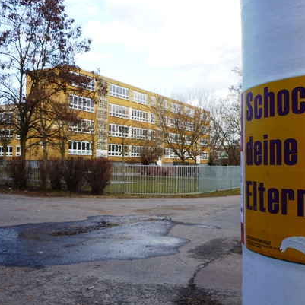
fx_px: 399
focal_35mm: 40
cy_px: 154
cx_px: 151
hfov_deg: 41.9
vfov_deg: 41.9
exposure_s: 1/320
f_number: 2.8
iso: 80
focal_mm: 5.5
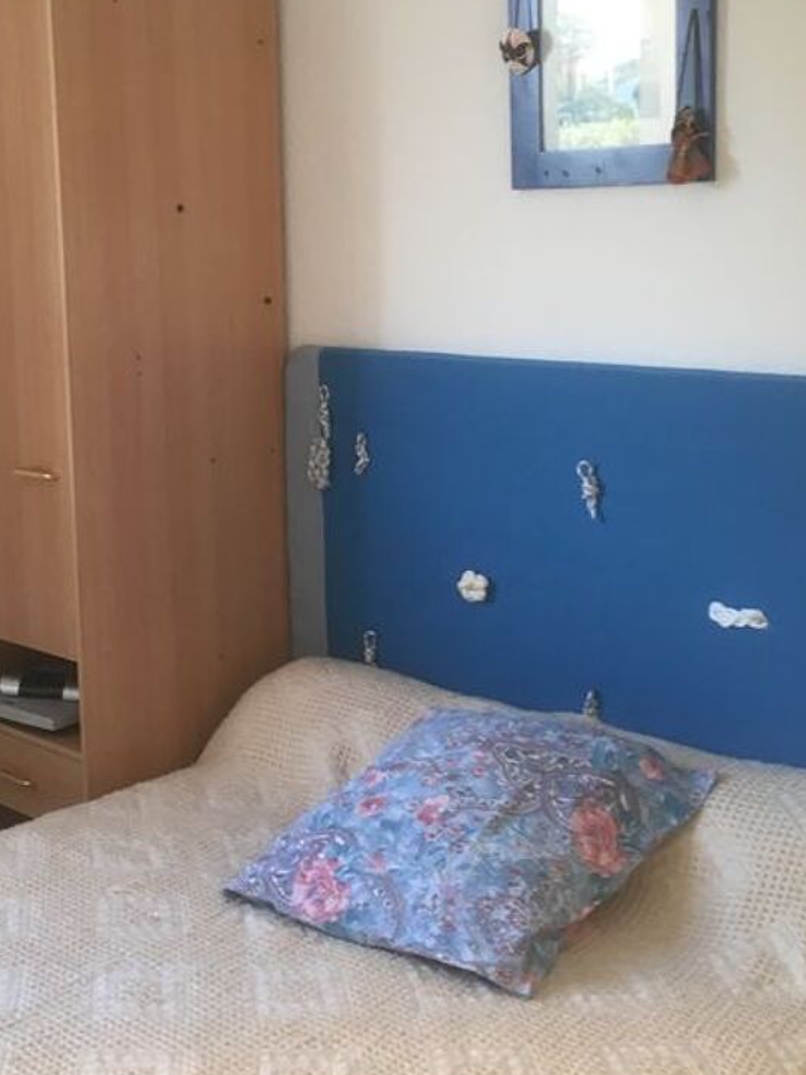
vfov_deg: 35.4
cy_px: 435
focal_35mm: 54
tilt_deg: -9.5
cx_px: 237
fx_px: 1676
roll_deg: +1.8
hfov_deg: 26.8
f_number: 2.2
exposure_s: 1/33
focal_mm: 4.15
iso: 80
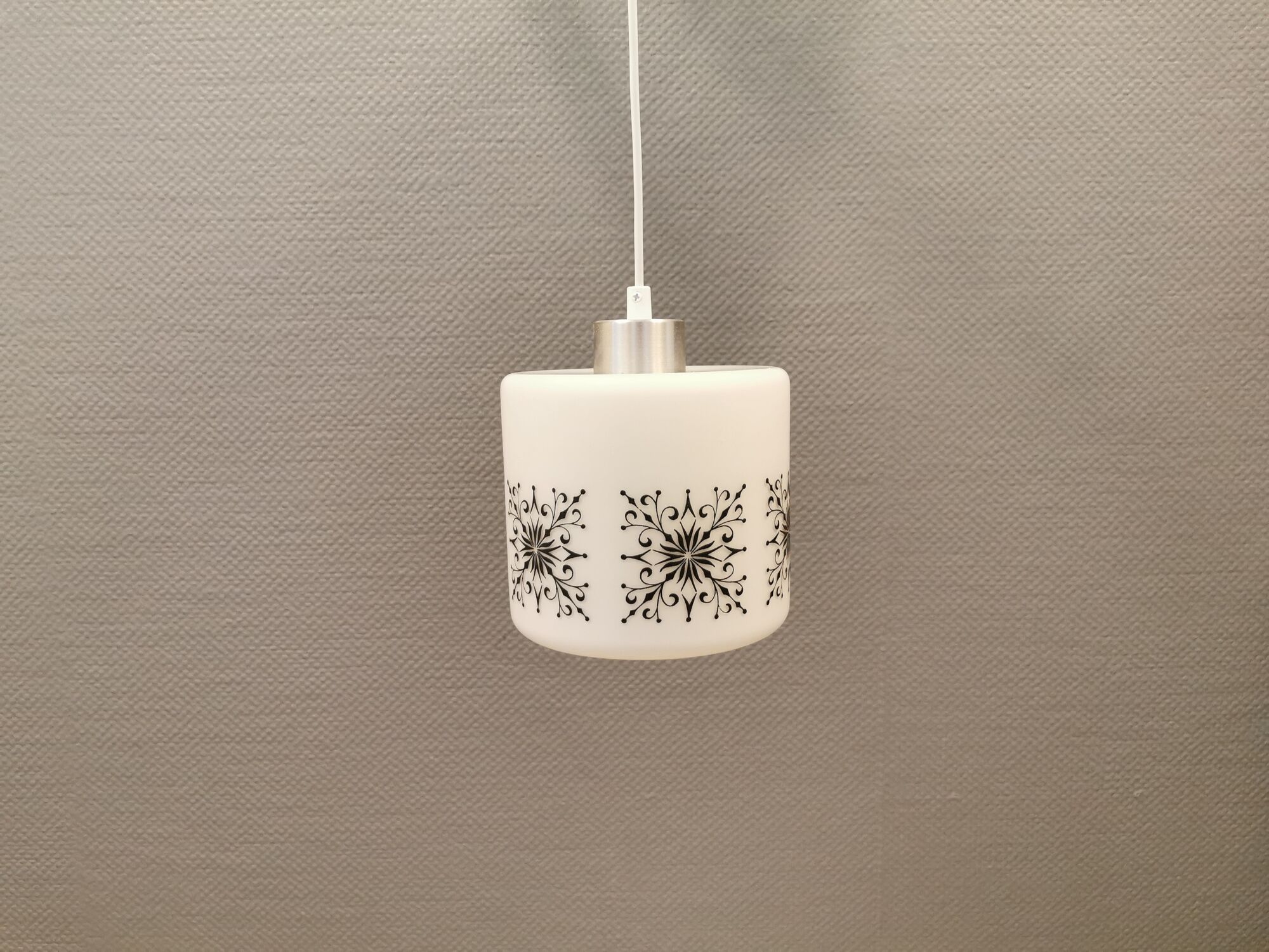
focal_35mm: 27
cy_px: 476
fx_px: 990
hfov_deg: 65.3
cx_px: 634
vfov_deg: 51.4
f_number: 1.6
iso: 250
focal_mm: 5.56
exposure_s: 1/50
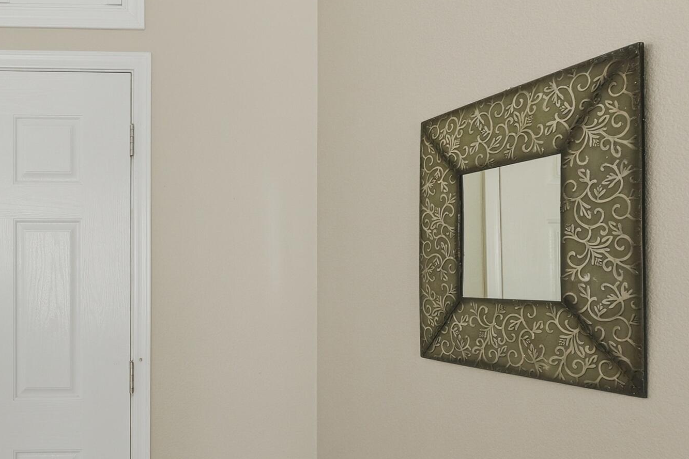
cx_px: 20
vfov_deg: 36.7
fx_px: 689
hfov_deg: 45.8
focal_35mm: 36
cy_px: 278
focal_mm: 16
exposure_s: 1/30
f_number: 9
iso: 160
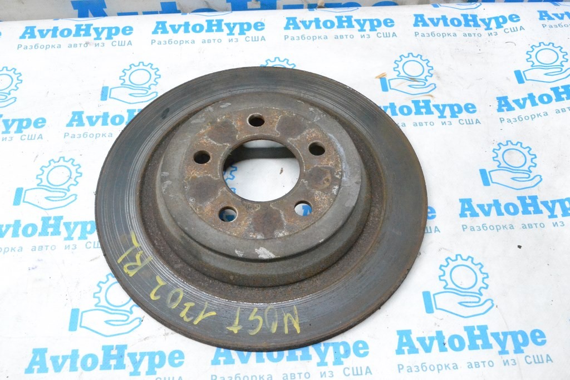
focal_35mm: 36
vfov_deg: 36.9
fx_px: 570
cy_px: 190
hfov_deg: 53.1
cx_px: 285
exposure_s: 1/160
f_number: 9
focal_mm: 24
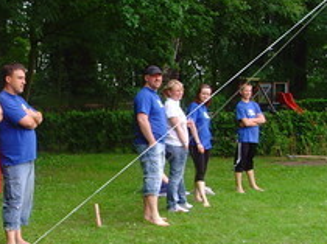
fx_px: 878
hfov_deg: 20.8
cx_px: 50
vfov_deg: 15.8
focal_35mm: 93
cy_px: 173
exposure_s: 1/125
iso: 80
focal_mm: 6.6
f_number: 3.5
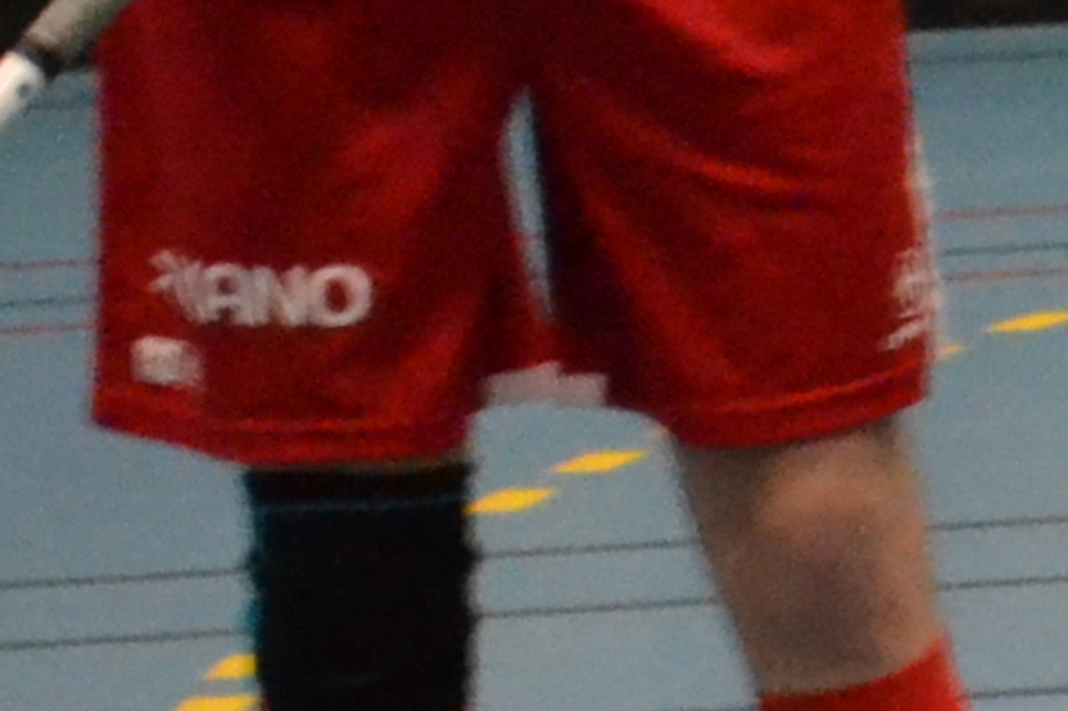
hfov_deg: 3.1
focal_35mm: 638
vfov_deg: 2.2
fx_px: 18917
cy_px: 41
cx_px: 3880
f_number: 5.6
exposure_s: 1/160
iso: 3200
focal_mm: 55
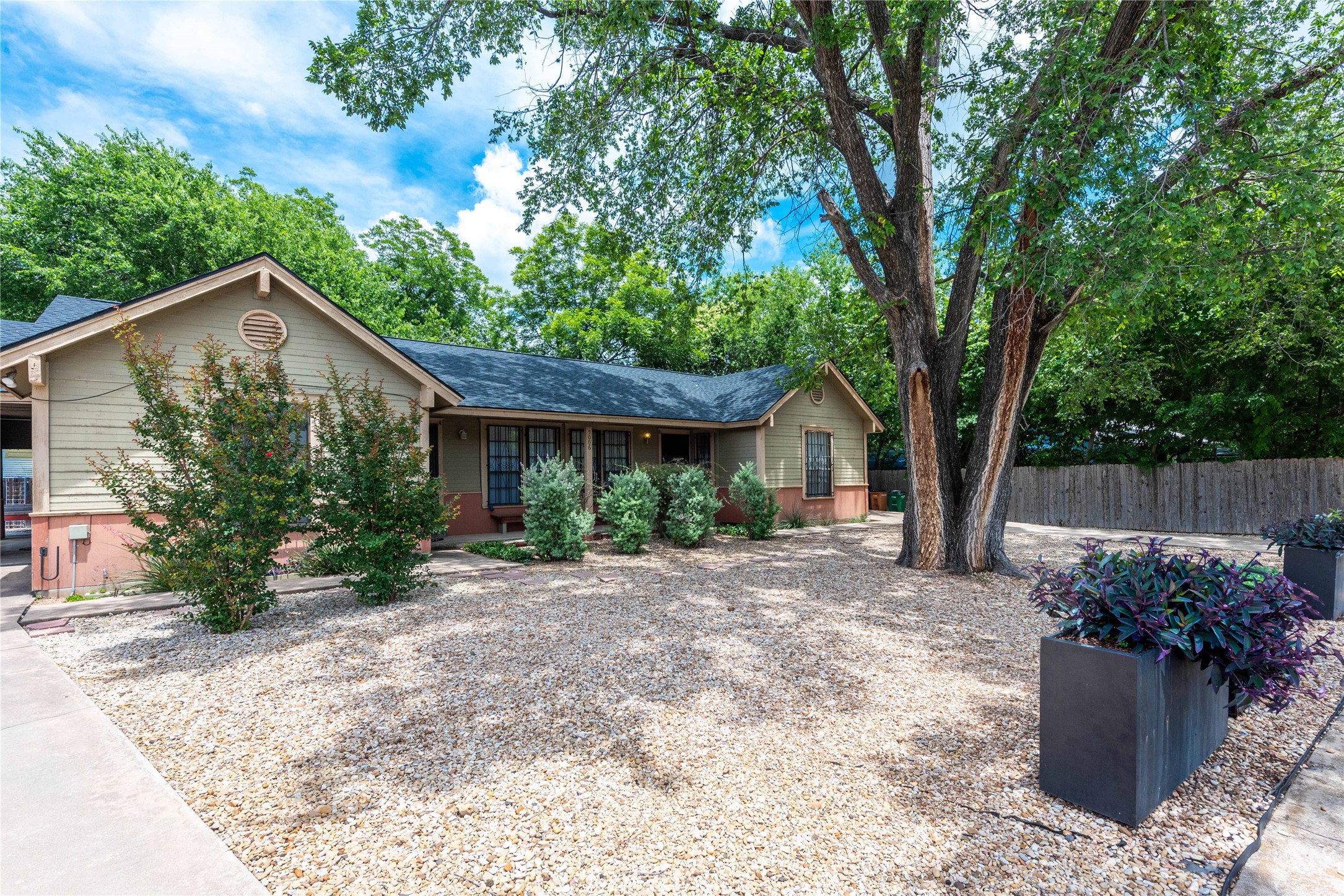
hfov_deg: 96.7
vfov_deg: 73.8
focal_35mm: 16
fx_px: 597
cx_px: 672
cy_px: 448
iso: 200
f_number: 10
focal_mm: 16
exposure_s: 1/400
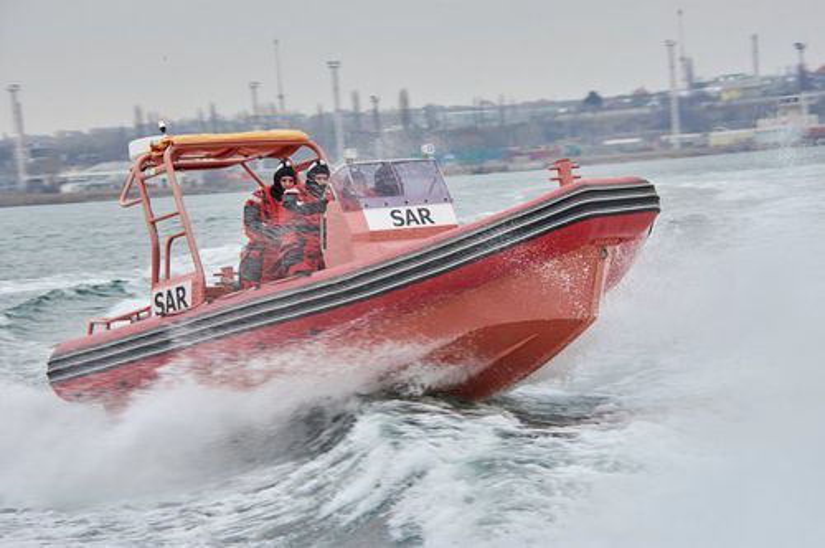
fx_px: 3261
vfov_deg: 9.6
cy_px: 274
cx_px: 412
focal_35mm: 142
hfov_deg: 14.4
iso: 800
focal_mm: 95
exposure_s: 1/200
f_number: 7.1
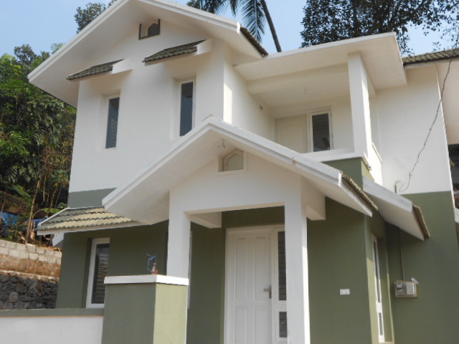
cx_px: 230
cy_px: 172
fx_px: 491
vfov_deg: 38.7
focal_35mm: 37
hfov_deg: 50.1
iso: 80
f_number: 3.9
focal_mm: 6.9
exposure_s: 1/640
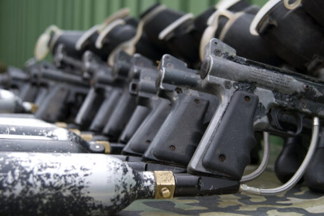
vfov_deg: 25.8
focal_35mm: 52
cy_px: 108
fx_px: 472
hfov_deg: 37.9
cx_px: 162
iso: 100
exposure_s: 1/60
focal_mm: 35
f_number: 4
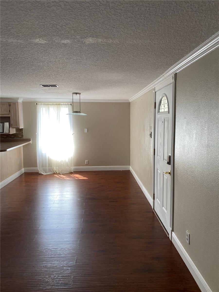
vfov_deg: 67.3
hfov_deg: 53.1
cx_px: 110
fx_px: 219
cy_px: 146
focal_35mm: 26
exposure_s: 1/120
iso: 80
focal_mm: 4.25
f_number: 1.8
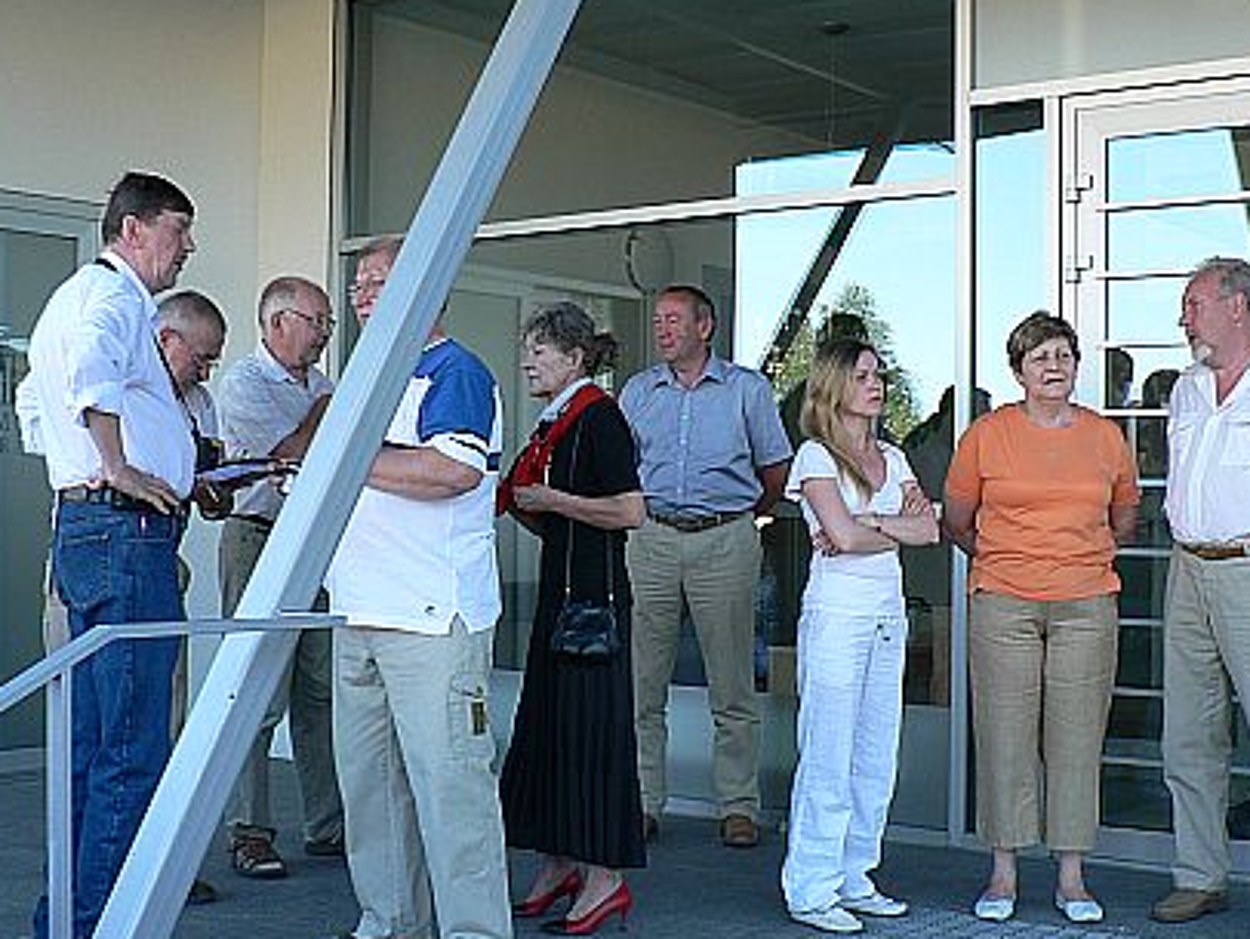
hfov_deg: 40.1
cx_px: 779
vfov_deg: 30.9
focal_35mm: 47
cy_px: 449
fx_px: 1698
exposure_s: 1/60
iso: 80
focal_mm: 6
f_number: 2.8
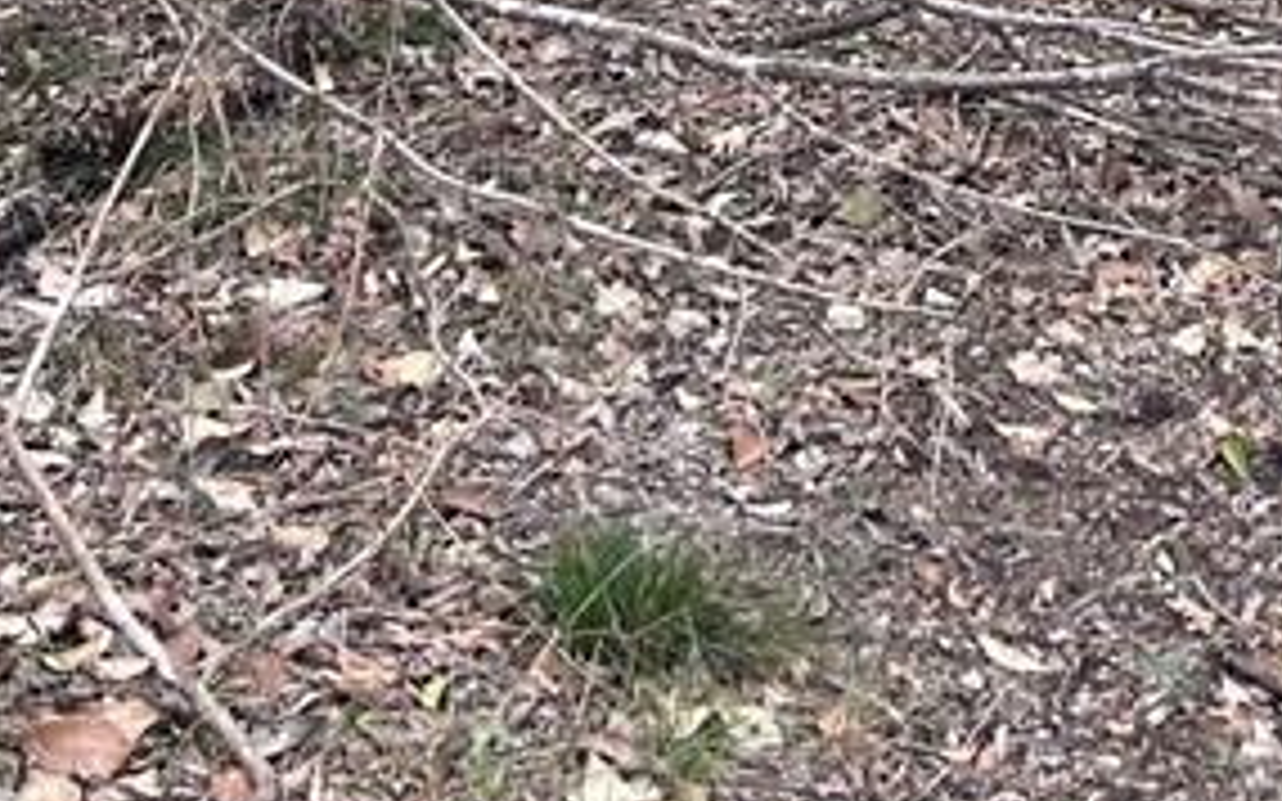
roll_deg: +1.5
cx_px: 1421
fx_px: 3458
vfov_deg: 12.1
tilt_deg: -2.1
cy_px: -644
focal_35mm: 99
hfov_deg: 20.0
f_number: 1.5
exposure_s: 1/539
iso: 50
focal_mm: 5.7
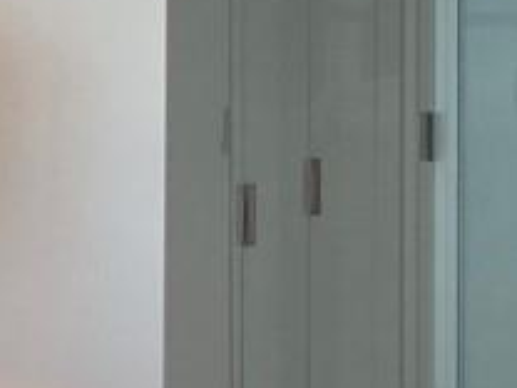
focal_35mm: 200
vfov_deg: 7.4
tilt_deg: -2.2
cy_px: -97
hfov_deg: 9.8
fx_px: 2987
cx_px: 589
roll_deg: +0.0
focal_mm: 4.25
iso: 100
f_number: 1.8
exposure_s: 1/120
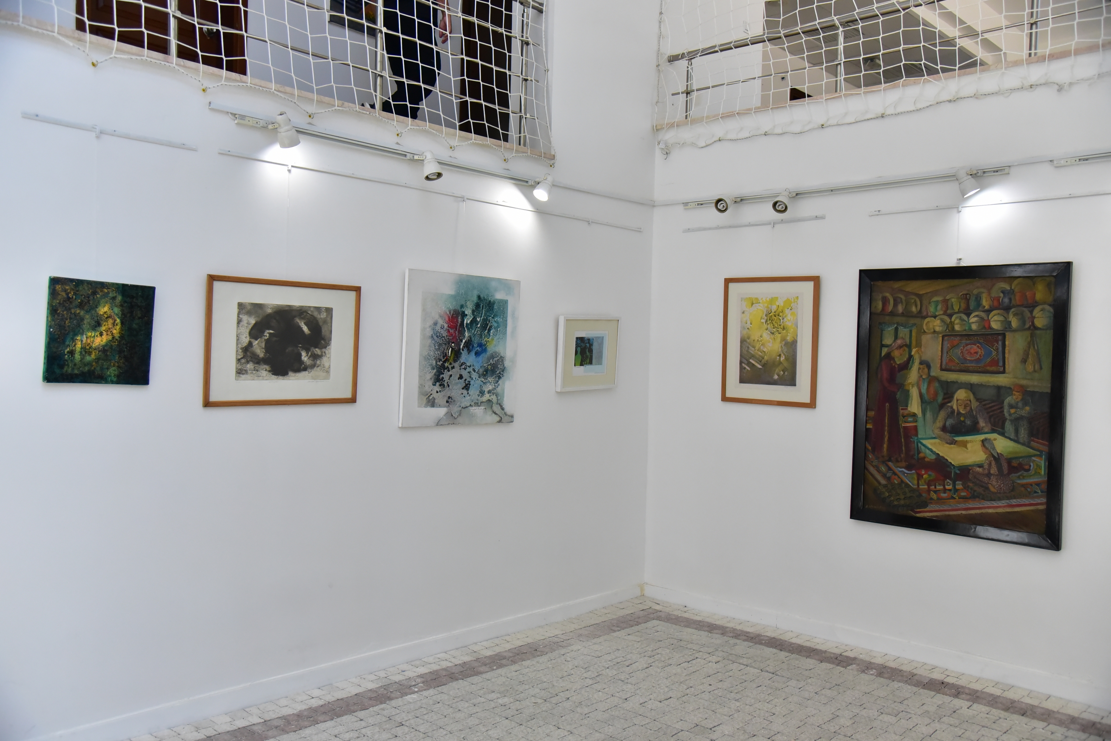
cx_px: 556
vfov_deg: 42.3
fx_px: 957
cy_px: 370
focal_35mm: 31
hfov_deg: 60.3
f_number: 4
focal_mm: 31
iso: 3200
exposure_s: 1/1250
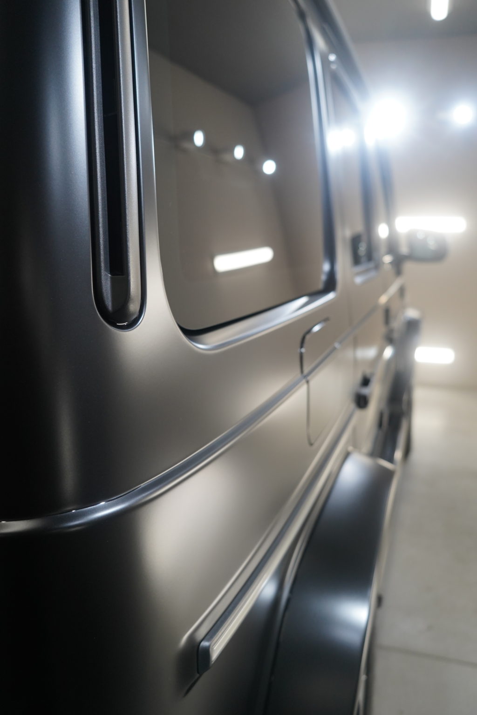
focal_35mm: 31
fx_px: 616
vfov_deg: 60.3
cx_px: 238
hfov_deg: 42.3
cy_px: 358
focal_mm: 31
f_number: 4.5
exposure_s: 1/160
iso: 1250
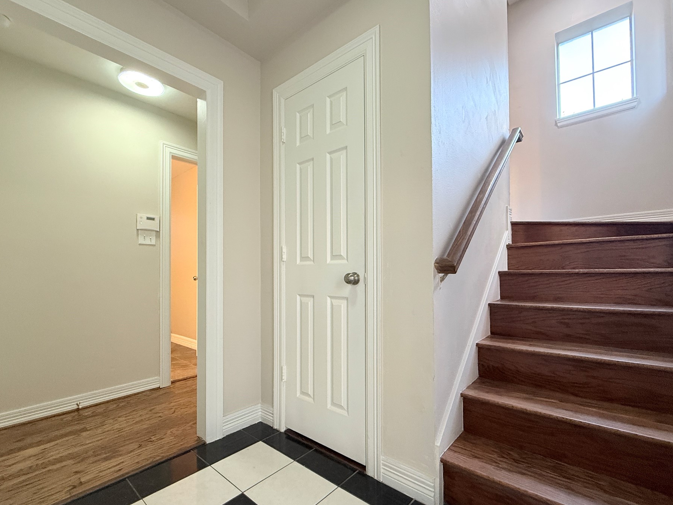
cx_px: 346
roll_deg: +0.0
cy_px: 269
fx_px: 311
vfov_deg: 78.0
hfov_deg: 94.5
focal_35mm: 16
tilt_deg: +1.0
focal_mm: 2.22
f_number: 2.2
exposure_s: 1/60
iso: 400
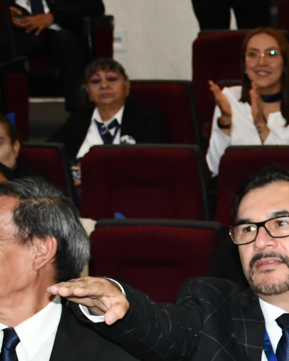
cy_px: 363
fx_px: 1828
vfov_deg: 11.2
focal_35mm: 171
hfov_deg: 8.5
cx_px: 619
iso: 2000
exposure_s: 1/50
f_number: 6.3
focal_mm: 32
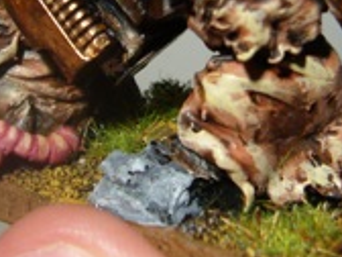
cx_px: 168
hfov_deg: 20.4
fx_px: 948
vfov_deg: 15.1
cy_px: -18
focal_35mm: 96
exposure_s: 1/20
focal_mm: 5.8
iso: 100
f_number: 2.8
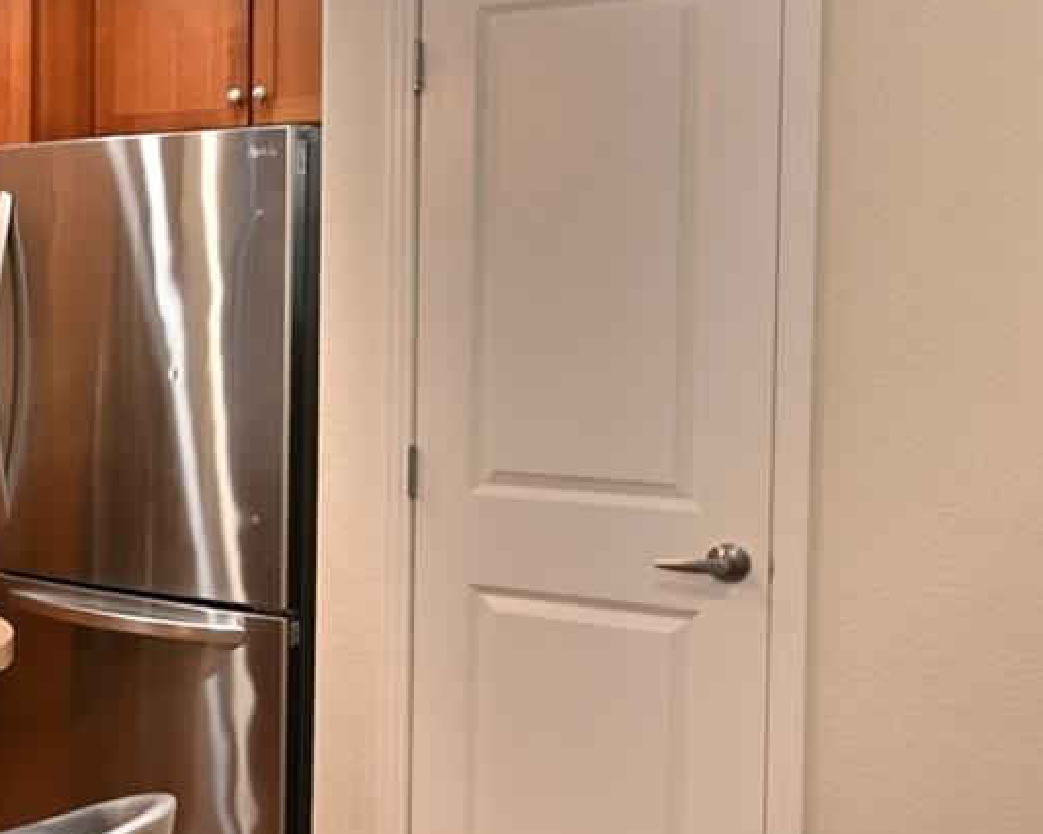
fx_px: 1728
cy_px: 348
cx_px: -324
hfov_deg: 27.7
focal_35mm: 56
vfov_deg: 27.1
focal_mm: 19
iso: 1250
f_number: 6.3
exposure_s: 1/20
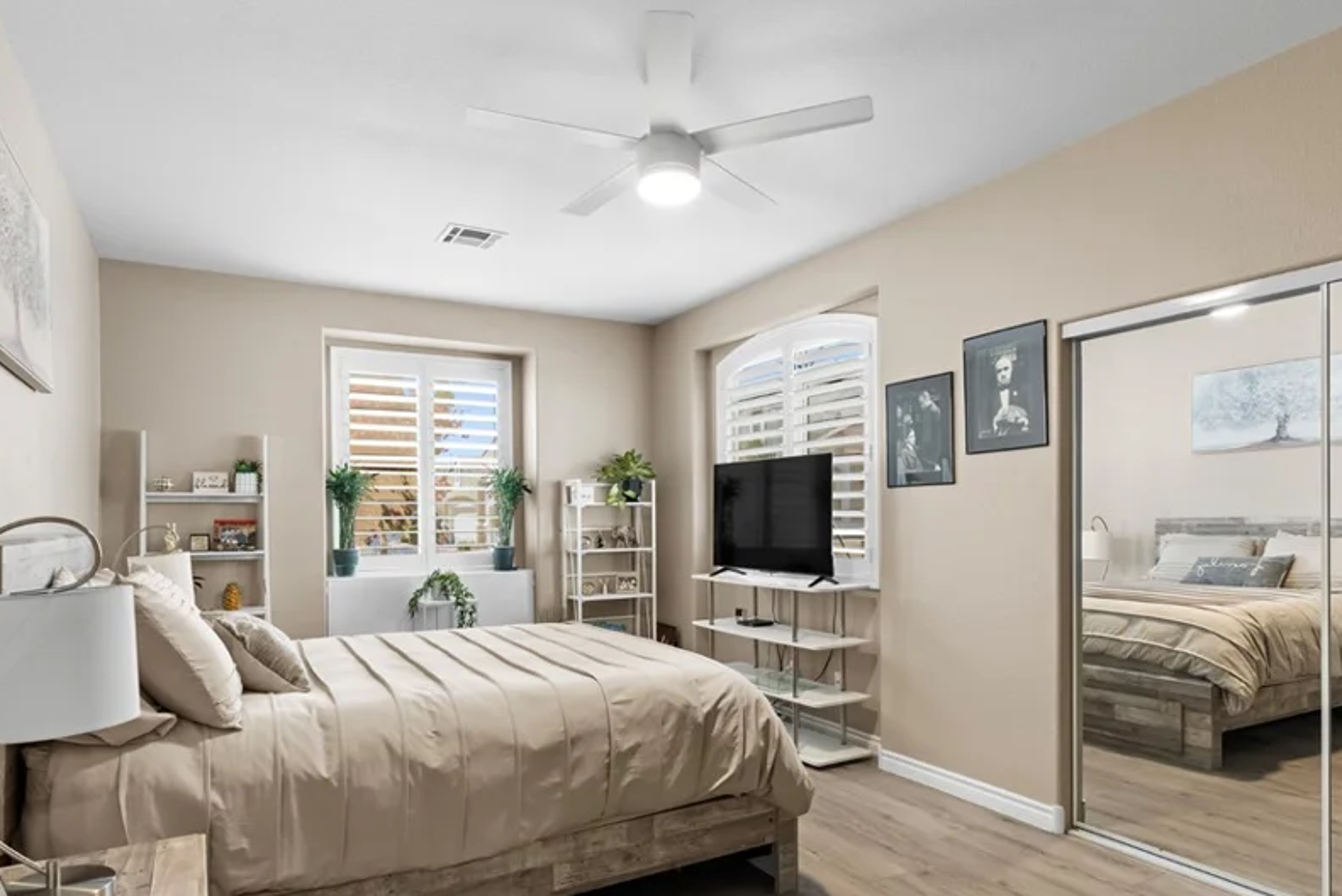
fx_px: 820
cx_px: 658
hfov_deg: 78.6
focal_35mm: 22
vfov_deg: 56.9
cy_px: 525
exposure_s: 1/5
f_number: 8
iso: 400
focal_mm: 17
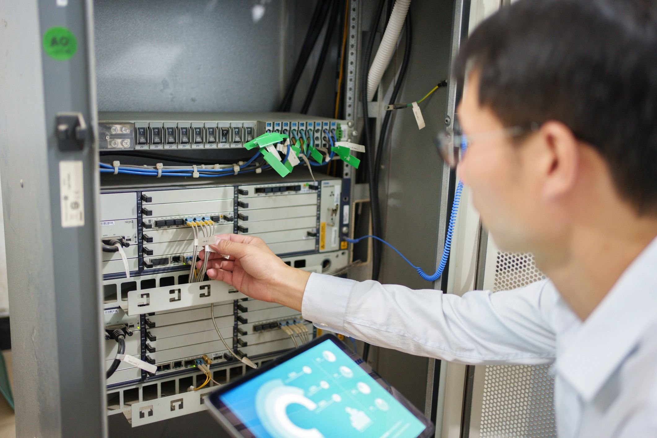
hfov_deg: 54.4
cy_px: 219
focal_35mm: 35
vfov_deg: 37.9
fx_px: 639
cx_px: 328
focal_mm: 35
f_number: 1.8
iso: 1000
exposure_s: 1/40
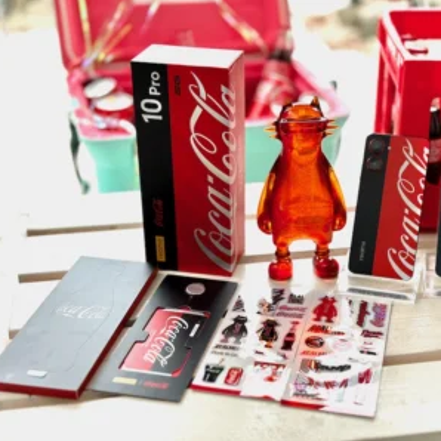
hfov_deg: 29.9
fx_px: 822
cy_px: 220
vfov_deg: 30.0
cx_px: 287
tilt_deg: -28.5
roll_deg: -0.8
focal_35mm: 57
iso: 80
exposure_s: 1/944
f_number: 1.78
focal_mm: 6.86
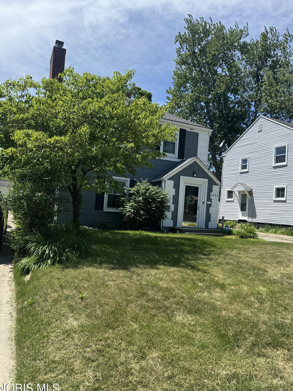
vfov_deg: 69.4
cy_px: 203
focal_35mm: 25
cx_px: 149
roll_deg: -5.1
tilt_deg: +1.1
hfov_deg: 54.9
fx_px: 282
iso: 80
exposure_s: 1/2959
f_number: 1.78
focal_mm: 6.76
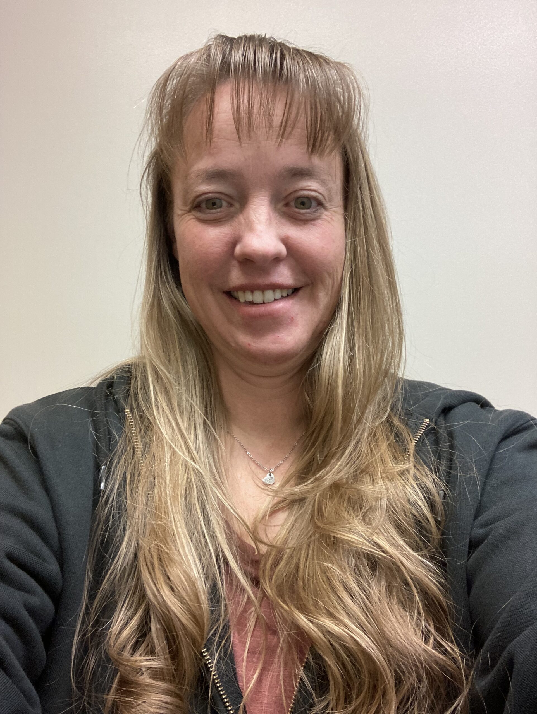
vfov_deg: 56.8
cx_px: 268
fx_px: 661
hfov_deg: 44.2
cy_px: 357
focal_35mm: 32
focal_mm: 2.87
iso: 250
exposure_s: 1/60
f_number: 2.2
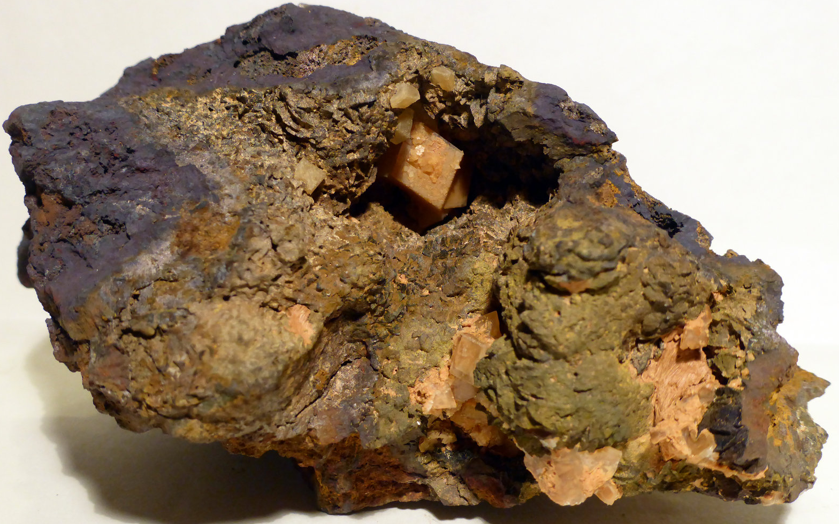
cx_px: 413
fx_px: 1212
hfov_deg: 38.2
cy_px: 283
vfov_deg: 24.4
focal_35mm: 53
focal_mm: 8.5
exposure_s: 1/30
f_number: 4.2
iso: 400
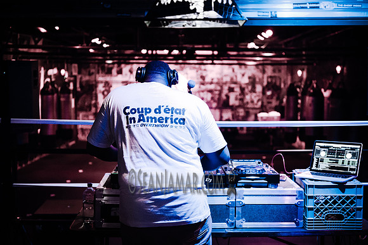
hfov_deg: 41.1
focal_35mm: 48
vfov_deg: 28.1
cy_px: 122
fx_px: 491
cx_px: 184
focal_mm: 48
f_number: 2.8
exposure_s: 1/250
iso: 4000
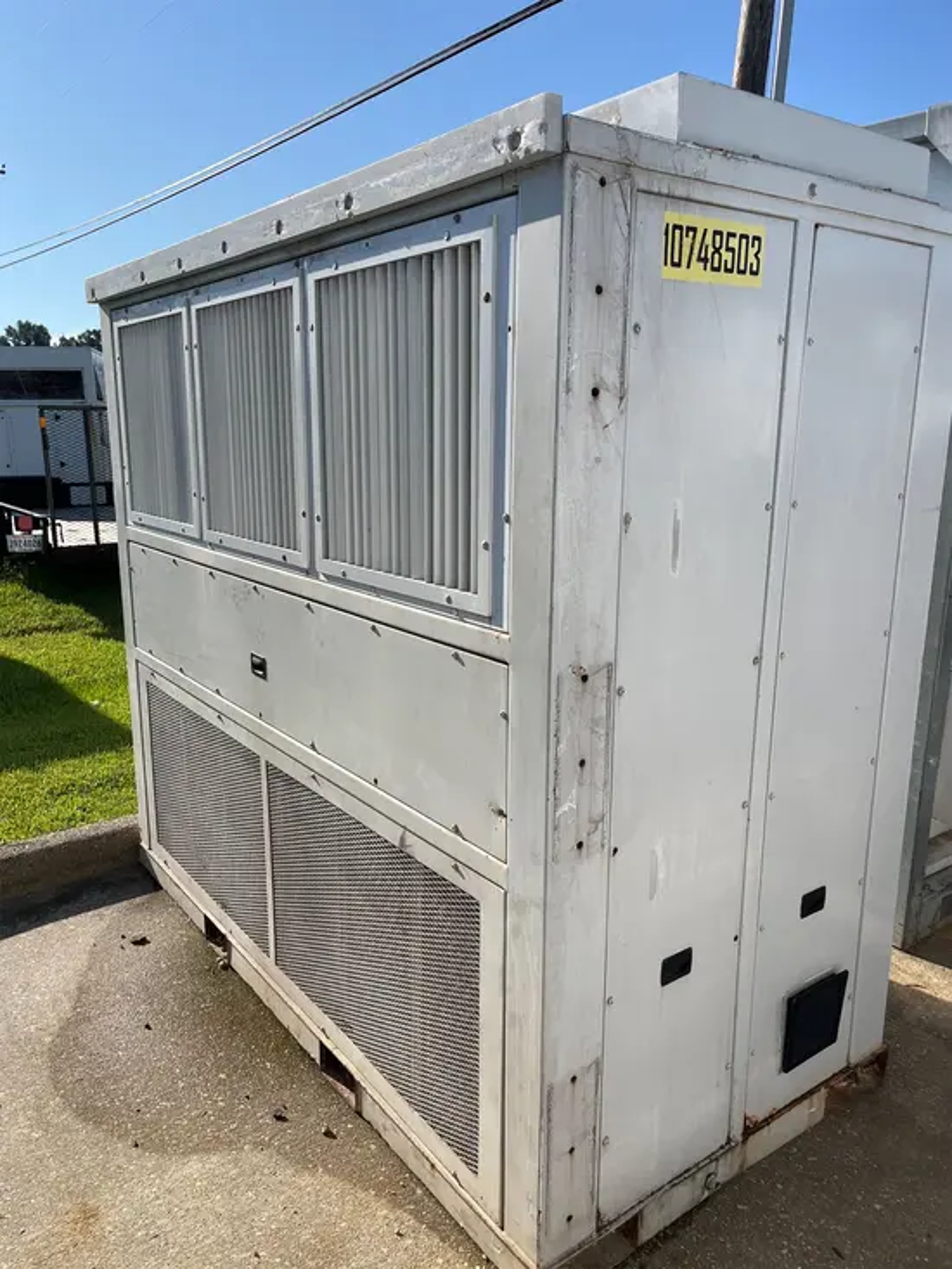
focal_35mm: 26
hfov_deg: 53.1
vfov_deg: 67.3
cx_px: 476
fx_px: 953
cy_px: 634
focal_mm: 5.1
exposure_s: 1/4149
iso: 50
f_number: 1.6
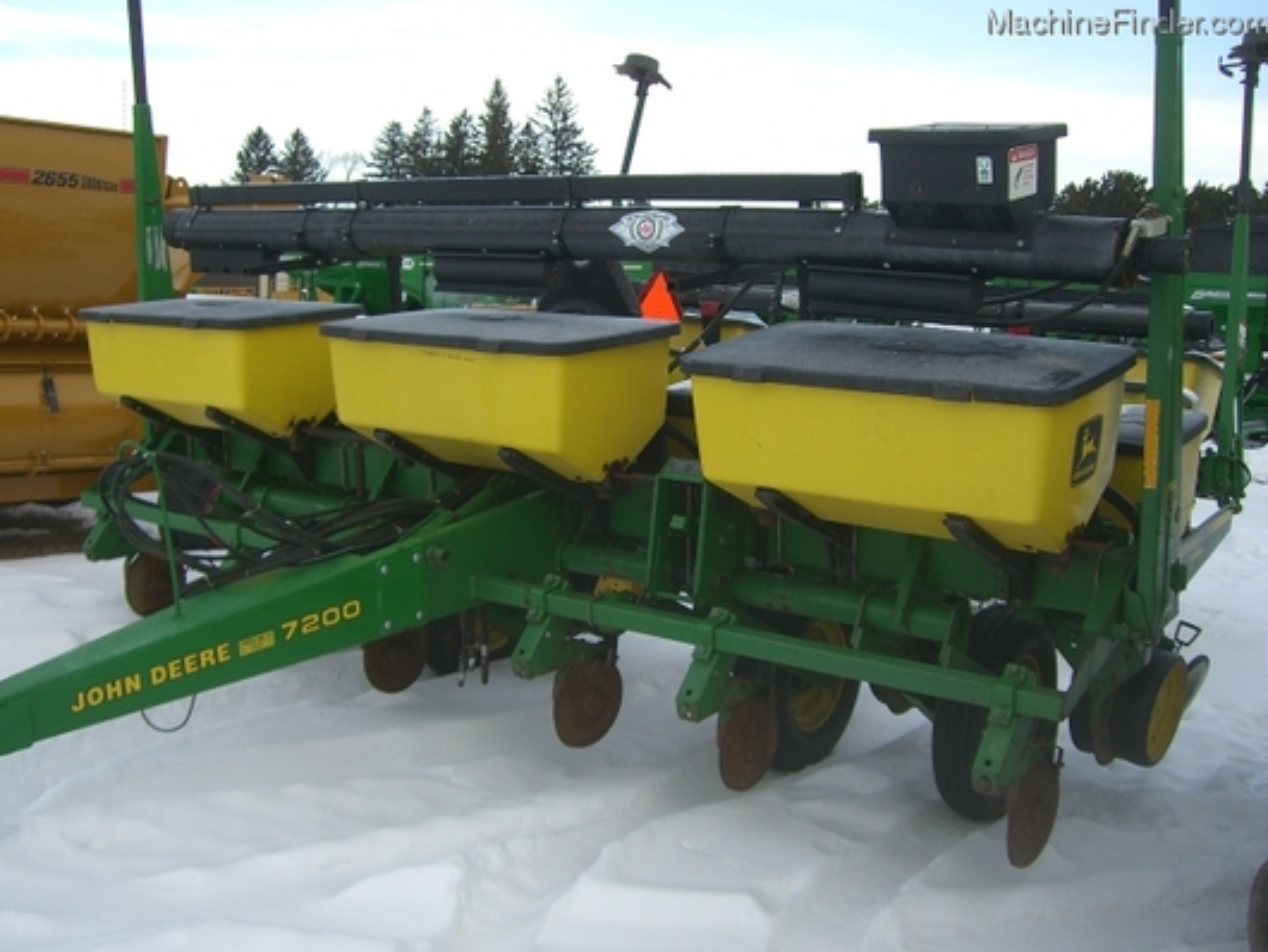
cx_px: 620
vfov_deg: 36.8
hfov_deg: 47.8
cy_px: 476
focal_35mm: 39
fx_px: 1429
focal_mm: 6.2
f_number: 2.7
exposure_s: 1/250
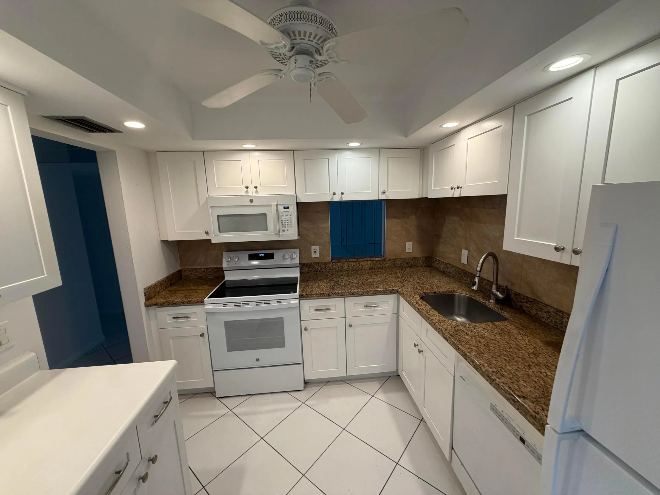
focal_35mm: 14
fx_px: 267
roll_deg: +1.6
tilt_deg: -9.4
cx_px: 330
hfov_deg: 102.1
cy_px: 248
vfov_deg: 85.7
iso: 160
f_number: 2.2
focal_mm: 2.22
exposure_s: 1/120
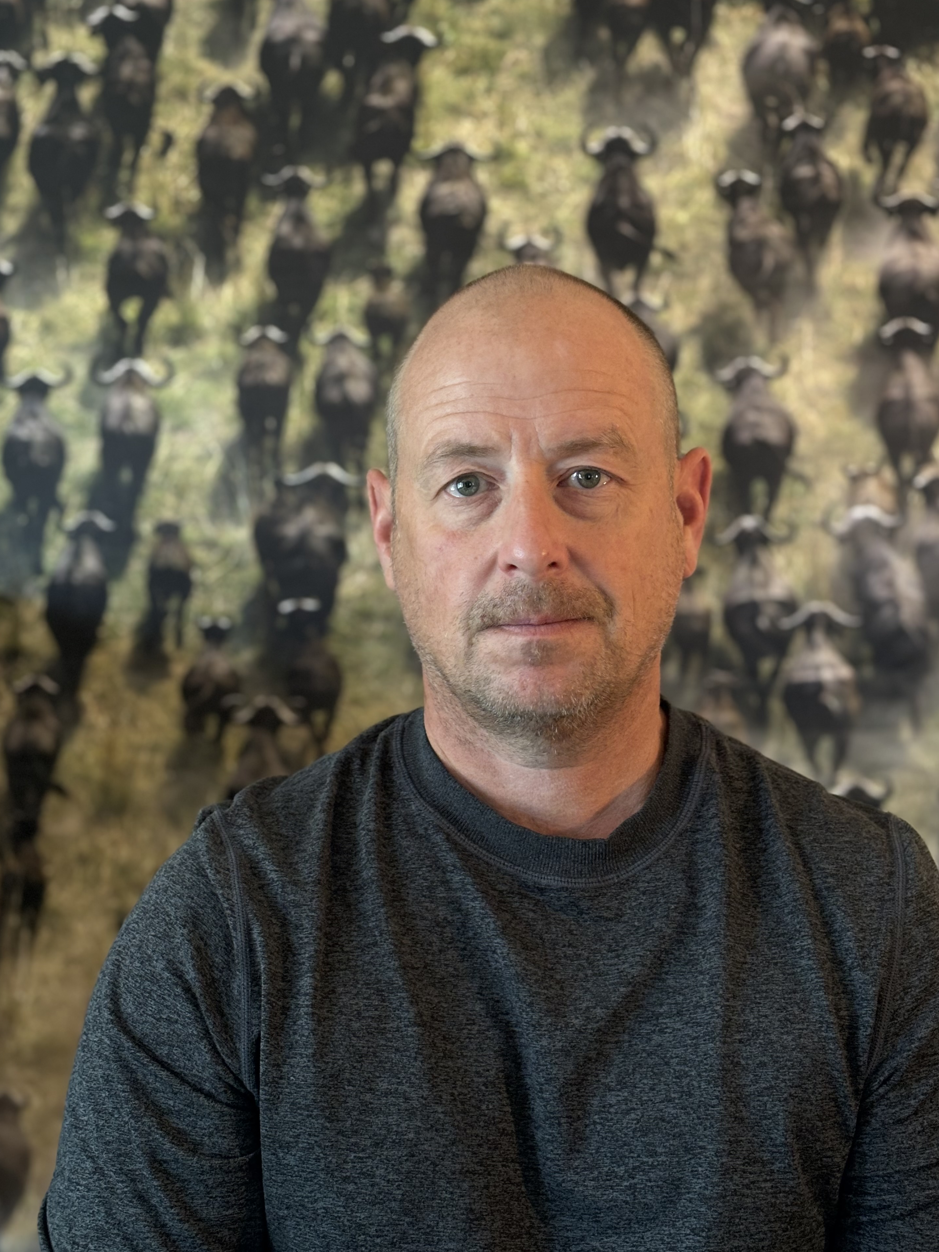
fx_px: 1989
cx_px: 480
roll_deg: -0.4
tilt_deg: -3.6
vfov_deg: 34.9
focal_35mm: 55
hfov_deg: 26.6
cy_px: 612
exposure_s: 1/40
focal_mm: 5.96
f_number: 1.6
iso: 160
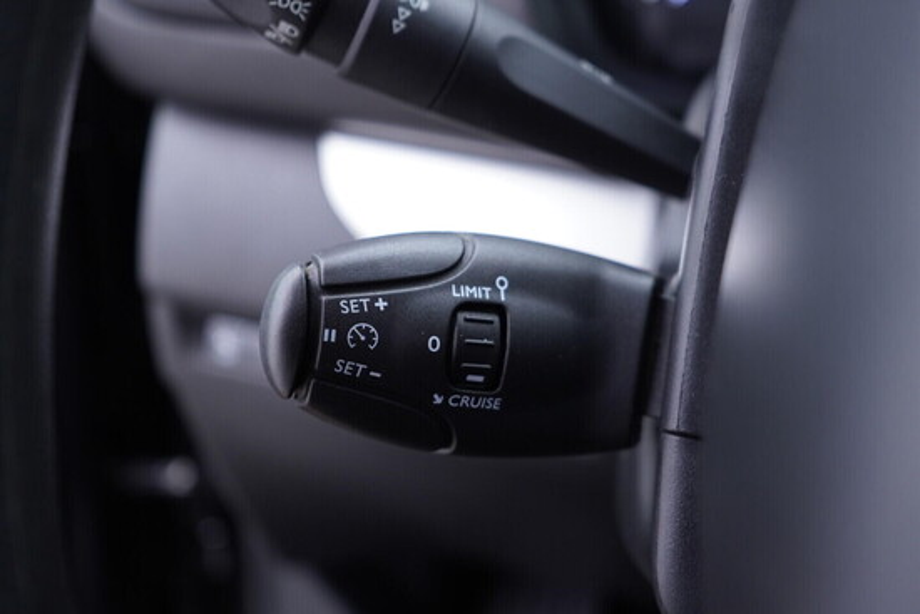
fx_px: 920
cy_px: 307
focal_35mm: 36
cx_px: 460
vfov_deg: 36.9
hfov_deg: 53.1
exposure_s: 1/40
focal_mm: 24
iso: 320
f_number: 2.8
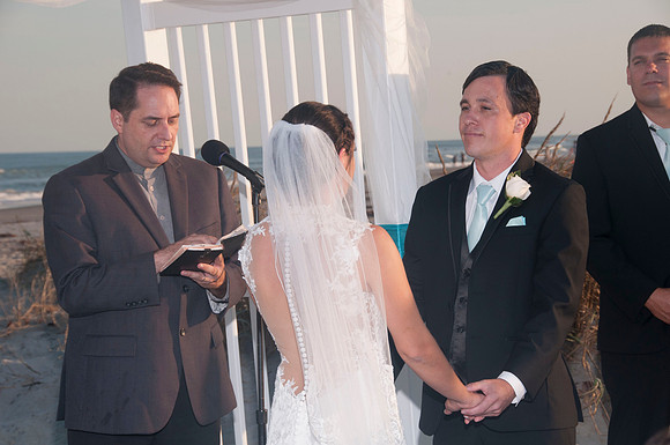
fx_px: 1951
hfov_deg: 19.5
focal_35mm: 105
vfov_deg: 13.0
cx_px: 335
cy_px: 222
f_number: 10
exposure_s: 1/250
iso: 100
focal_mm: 70
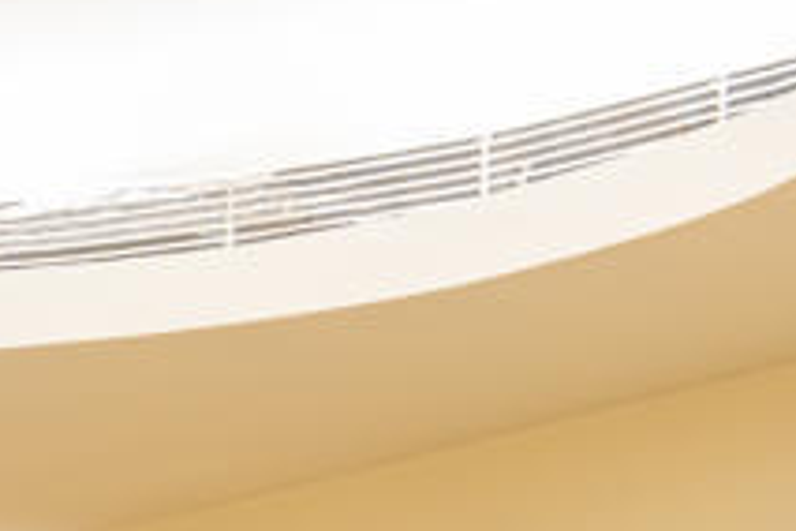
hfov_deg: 9.4
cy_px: 1150
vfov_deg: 6.3
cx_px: -609
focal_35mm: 210
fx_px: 4643
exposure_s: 1/30
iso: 400
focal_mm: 35
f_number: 11
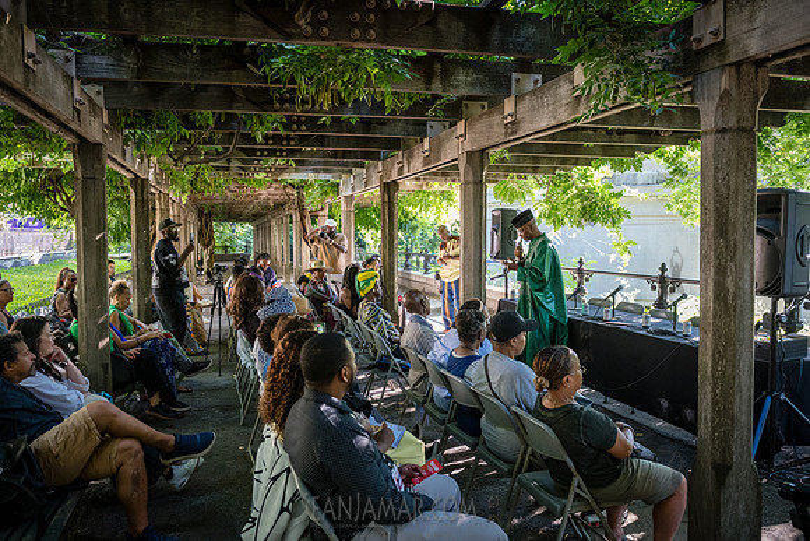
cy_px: 270
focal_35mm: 32
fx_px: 723
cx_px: 405
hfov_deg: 58.5
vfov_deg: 41.0
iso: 2000
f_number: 4.5
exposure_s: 1/200
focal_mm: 32
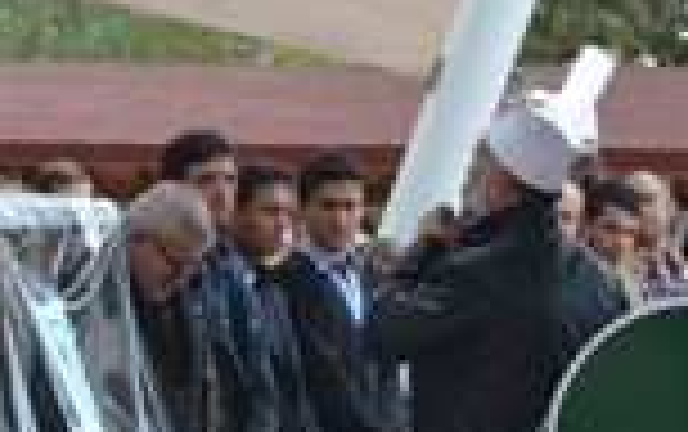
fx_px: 4627
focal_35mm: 246
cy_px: 416
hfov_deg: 8.4
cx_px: -157
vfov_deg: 5.3
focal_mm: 55
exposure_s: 1/125
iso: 360
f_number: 5.6
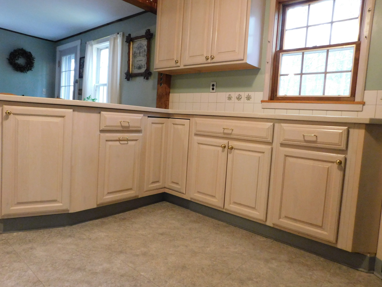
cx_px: 185
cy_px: 139
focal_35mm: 24
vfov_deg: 56.8
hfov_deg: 71.6
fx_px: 265
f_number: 3
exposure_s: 1/30
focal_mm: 4
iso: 720
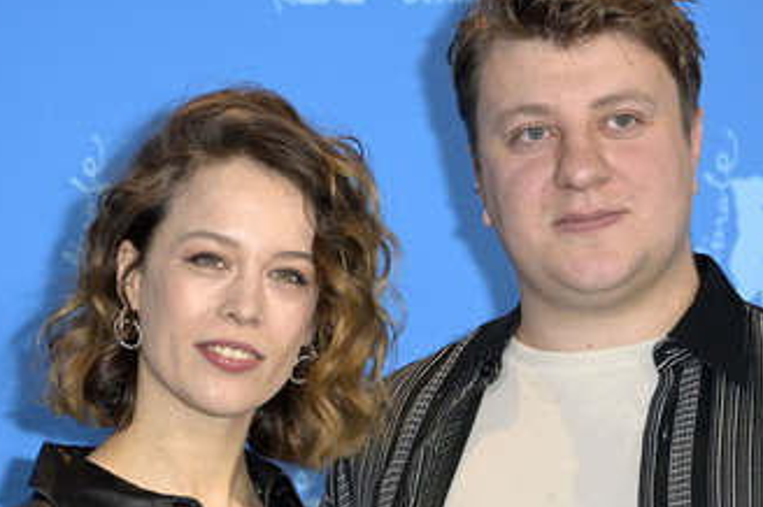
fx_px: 4362
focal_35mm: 206
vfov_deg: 6.7
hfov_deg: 10.0
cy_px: 302
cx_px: 378
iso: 1000
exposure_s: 1/250
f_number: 5.6
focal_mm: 150
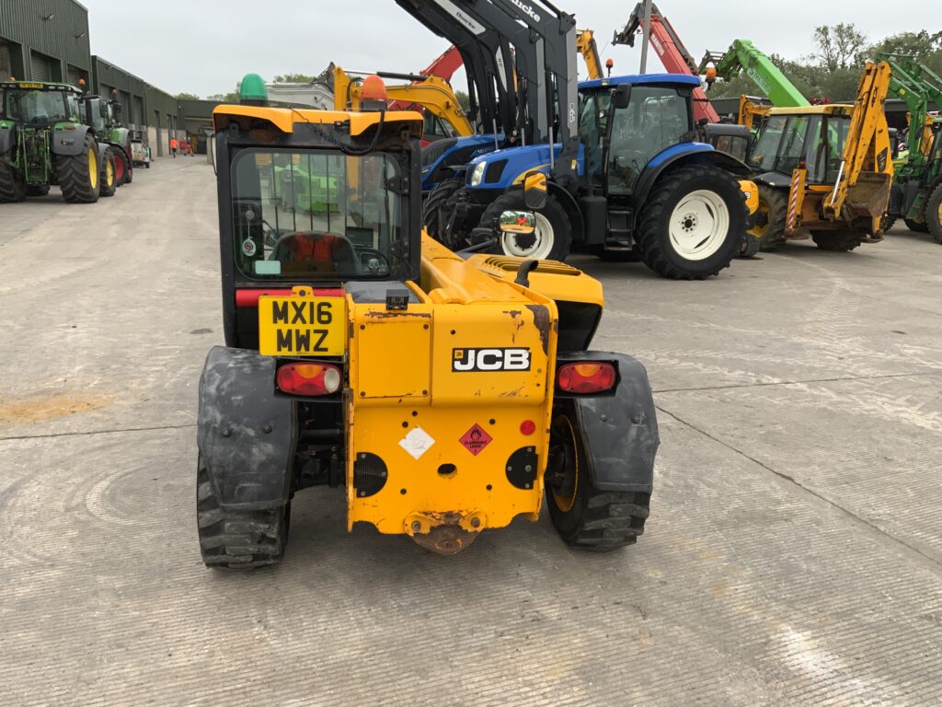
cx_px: 471
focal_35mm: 29
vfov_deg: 48.2
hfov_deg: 61.7
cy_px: 354
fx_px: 789
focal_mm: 3
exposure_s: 1/234
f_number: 1.8
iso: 16
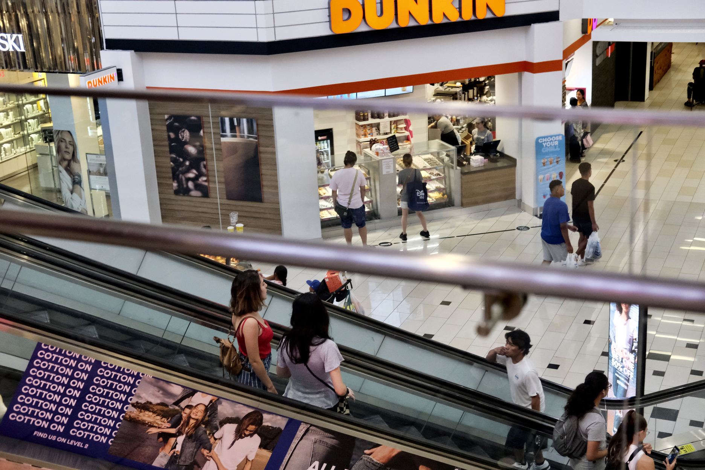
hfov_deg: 37.5
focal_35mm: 53
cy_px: 235
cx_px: 352
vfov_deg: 25.5
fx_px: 1038
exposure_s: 1/280
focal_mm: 35
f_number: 4
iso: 3200
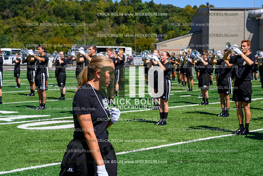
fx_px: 511
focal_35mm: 70
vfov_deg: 19.5
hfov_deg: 28.8
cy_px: 88
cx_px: 132
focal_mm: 70
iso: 160
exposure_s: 1/500
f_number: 8
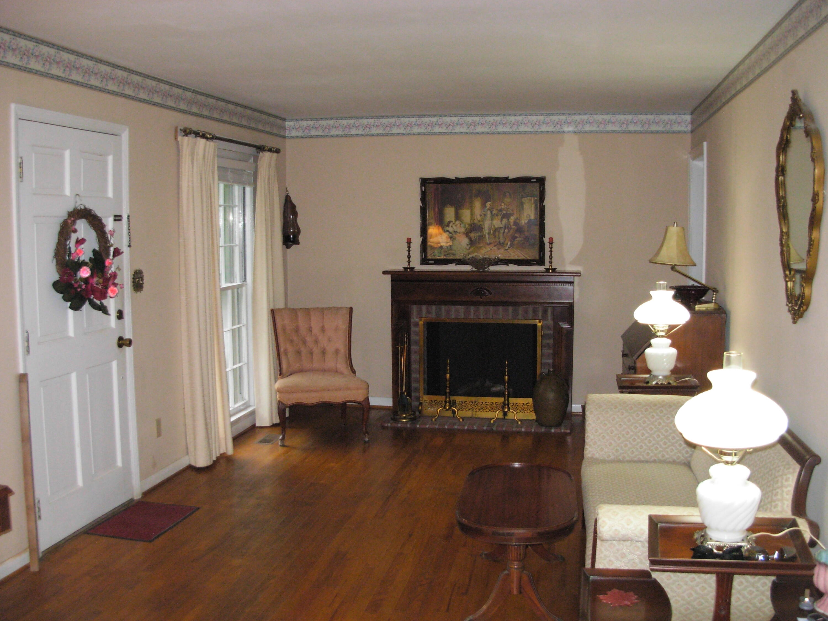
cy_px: 310
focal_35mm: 38
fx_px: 909
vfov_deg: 37.7
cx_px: 414
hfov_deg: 49.0
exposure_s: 1/108
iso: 377
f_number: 2.9
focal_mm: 6.3
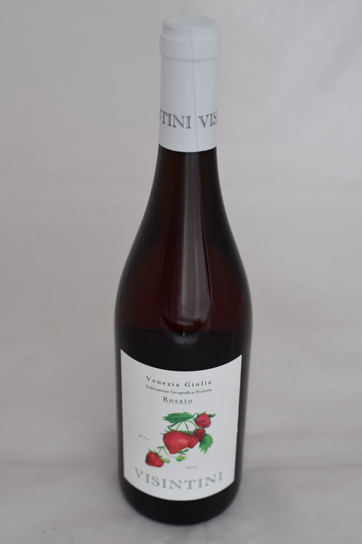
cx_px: 181
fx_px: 792
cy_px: 272
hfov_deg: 25.8
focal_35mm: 52
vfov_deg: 37.9
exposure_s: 1/60
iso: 800
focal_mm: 35
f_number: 3.2
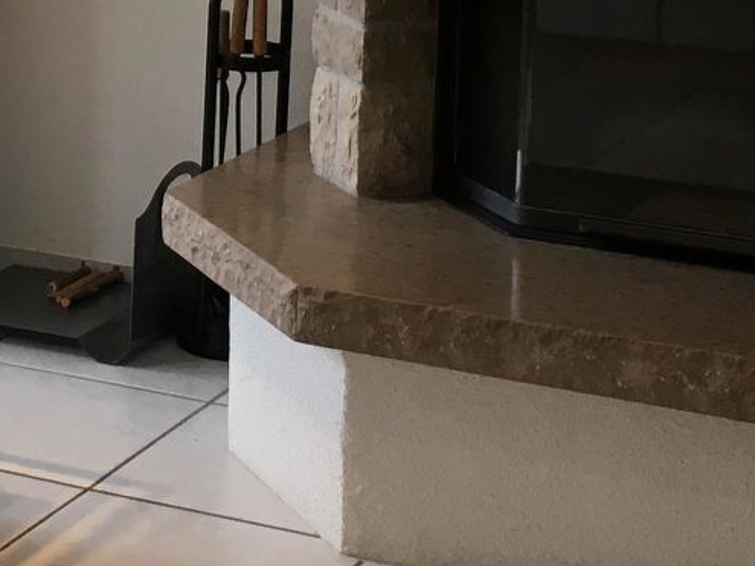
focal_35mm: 120
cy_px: -191
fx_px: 2617
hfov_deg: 16.1
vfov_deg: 12.0
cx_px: 8
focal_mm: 4.15
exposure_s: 1/33
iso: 25
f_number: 2.2
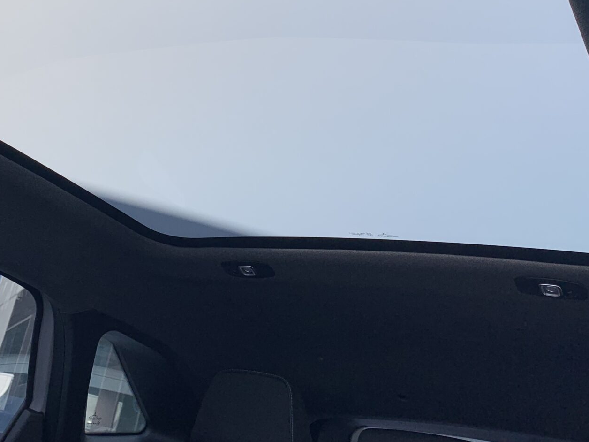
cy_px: 108
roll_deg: -13.8
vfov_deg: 27.1
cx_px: 177
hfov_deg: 35.7
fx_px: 902
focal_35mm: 53
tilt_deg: +24.6
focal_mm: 4.25
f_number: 1.8
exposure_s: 1/331
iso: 25
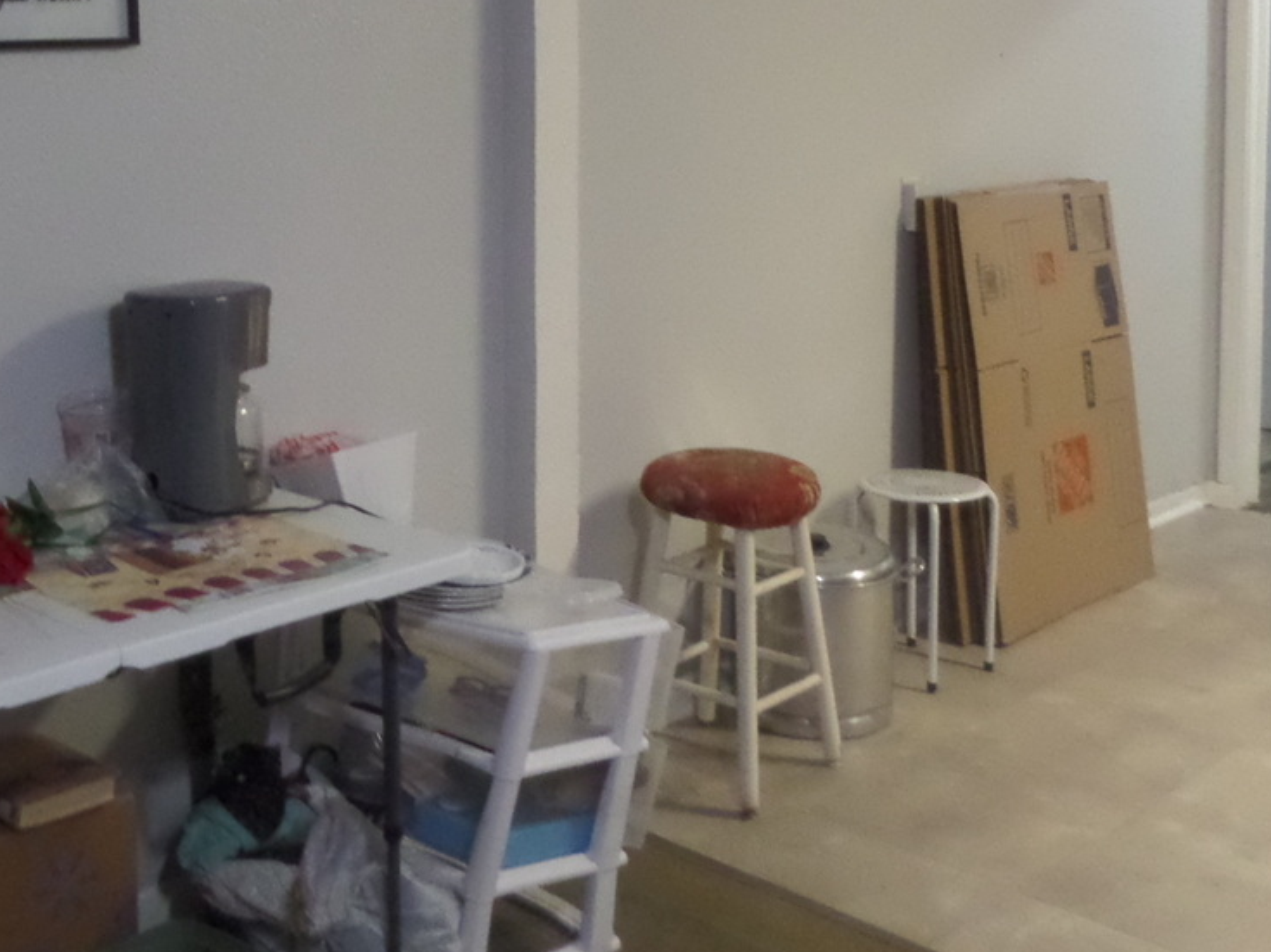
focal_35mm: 47
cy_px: 183
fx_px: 1725
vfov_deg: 30.1
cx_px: 493
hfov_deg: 40.2
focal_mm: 4
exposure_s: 1/30
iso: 800
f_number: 3.2
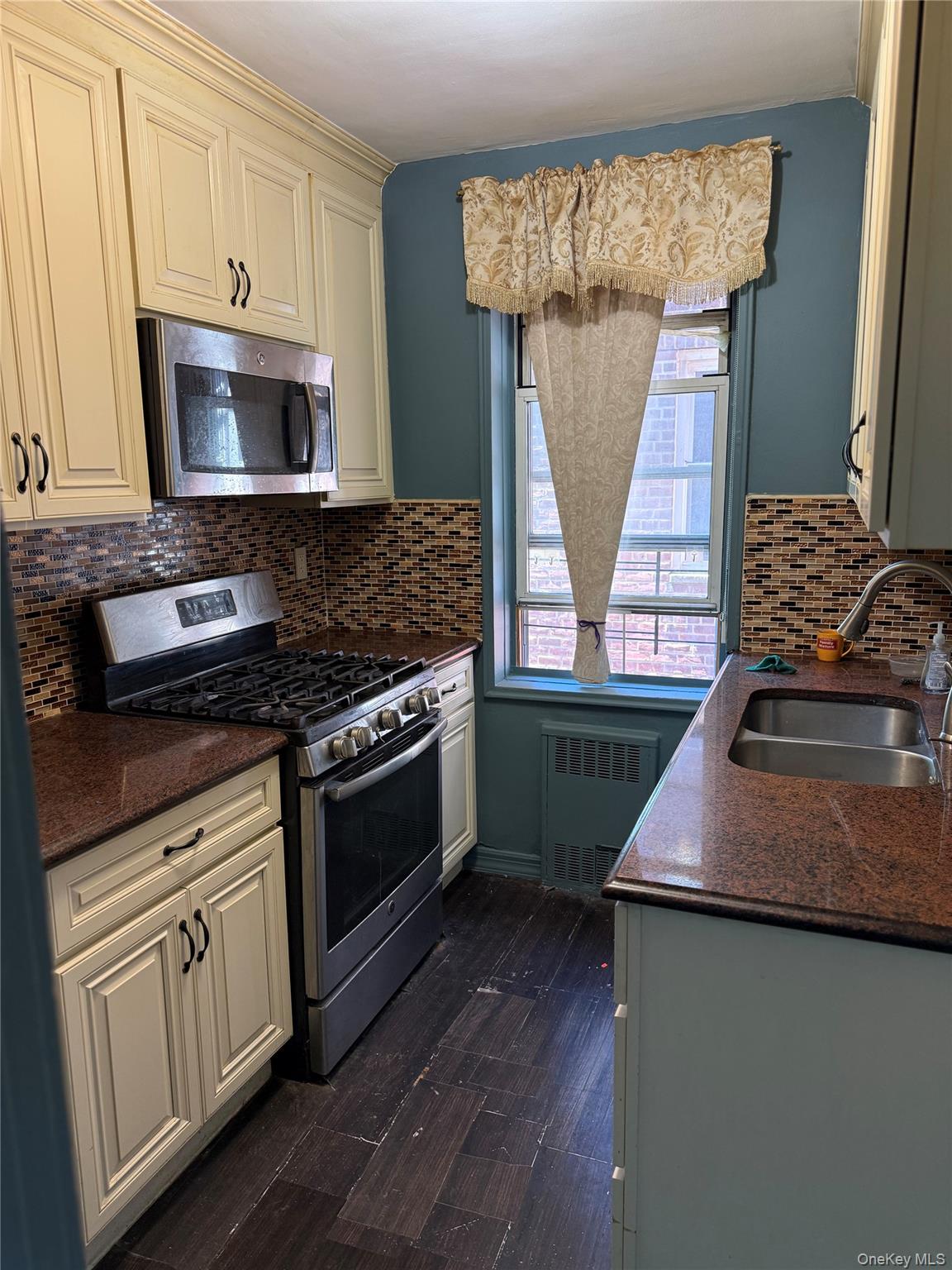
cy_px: 635
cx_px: 476
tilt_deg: -9.6
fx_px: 880
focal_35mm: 24
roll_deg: +0.6
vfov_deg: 71.6
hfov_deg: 56.8
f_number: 1.78
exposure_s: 1/60
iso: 160
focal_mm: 6.76
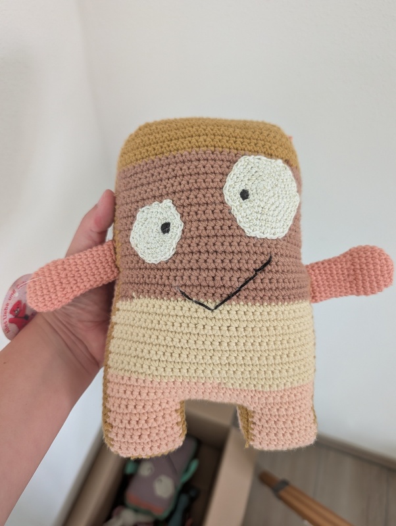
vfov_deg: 71.5
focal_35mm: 24
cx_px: 198
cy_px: 263
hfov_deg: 56.9
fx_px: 365
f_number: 1.68
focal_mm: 6.9
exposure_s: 1/99.6
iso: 196
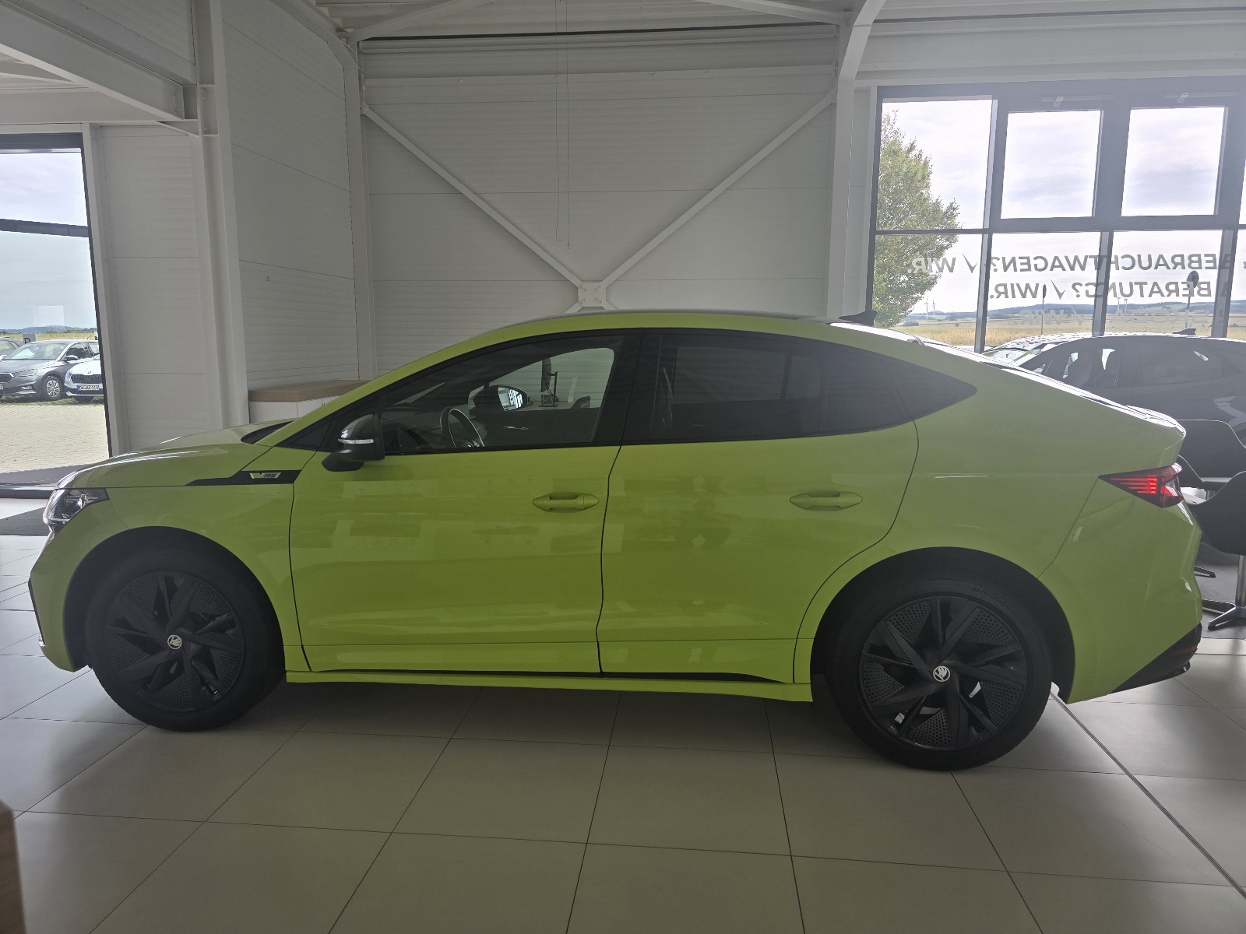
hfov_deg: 73.9
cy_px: 467
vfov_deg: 58.9
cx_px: 623
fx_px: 828
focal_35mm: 23
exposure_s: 1/182
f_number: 1.7
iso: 16
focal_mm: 6.3
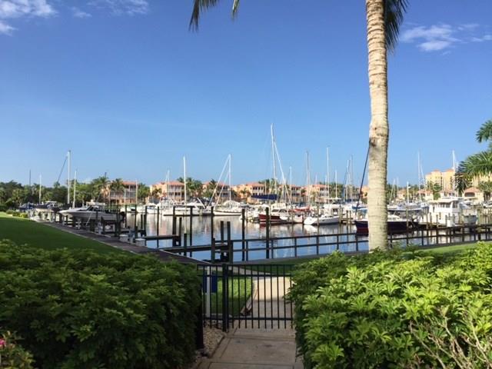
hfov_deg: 61.7
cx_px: 246
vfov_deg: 48.2
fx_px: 412
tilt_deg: +4.4
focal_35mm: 29
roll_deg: -1.0
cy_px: 184
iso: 32
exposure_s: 1/1582
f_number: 2.2
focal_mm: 4.15
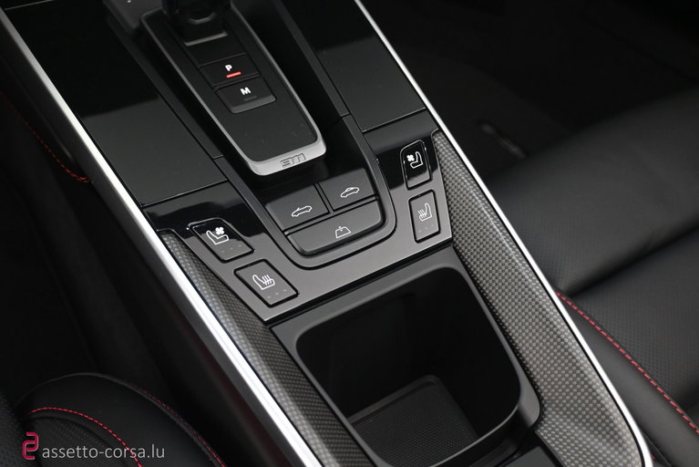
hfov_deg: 55.1
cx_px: 350
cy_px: 234
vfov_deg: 38.4
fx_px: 670
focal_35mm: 34
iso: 1800
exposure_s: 1/40
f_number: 4.2
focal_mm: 23
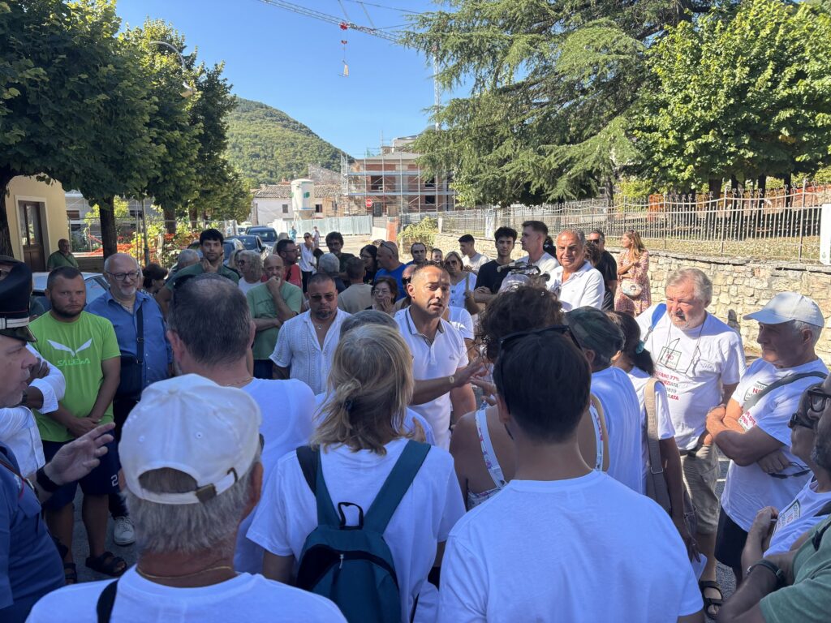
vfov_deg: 53.1
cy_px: 312
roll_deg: +1.2
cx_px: 416
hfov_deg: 67.3
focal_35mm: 26
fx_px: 624
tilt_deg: -8.5
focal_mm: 5.96
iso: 50
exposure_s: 1/1152
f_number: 1.6
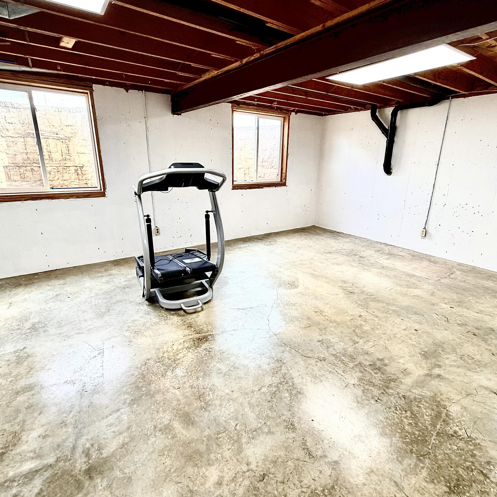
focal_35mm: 18
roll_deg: -1.8
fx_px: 292
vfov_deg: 80.7
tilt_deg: -17.6
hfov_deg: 80.7
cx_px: 256
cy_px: 249
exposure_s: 1/120
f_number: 2.2
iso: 200
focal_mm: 2.22
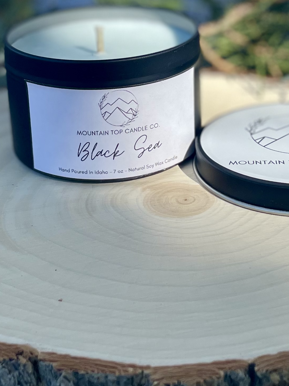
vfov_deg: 26.4
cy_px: 59
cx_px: 153
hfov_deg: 20.4
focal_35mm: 72
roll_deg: -1.3
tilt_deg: -18.5
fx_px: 801
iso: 50
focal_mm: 4.2
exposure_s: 1/2132
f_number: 1.6
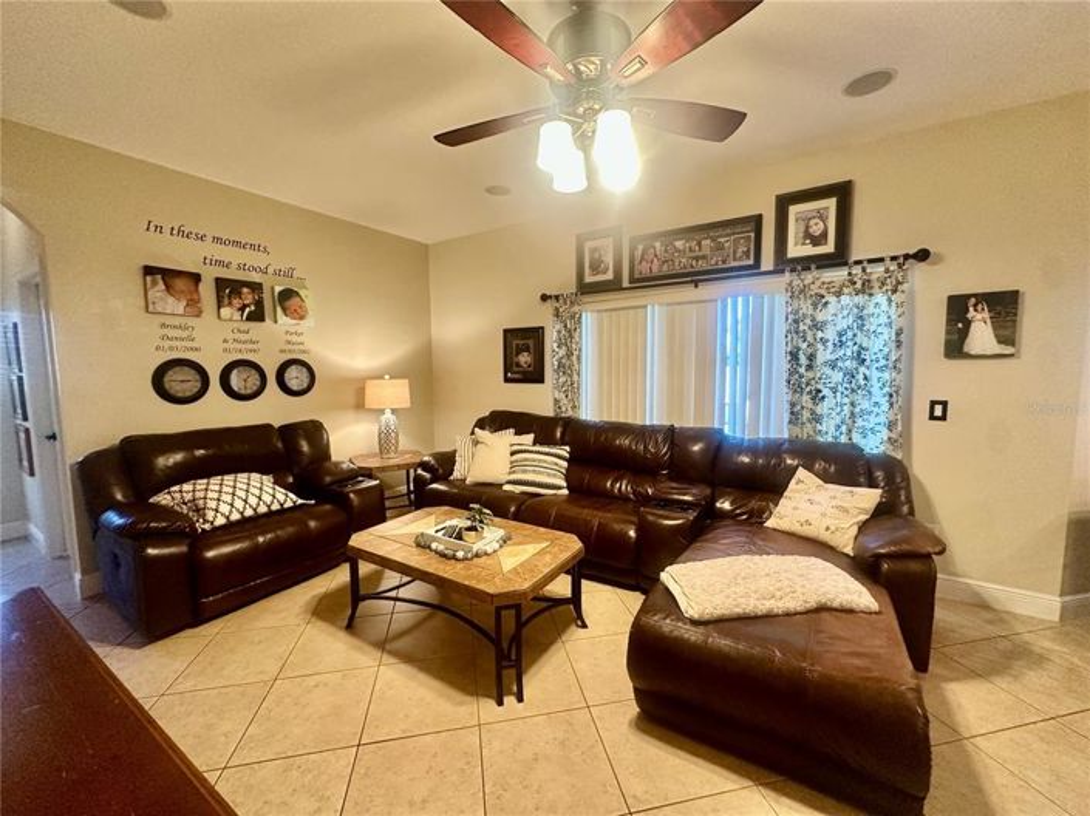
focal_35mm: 14
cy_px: 408
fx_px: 441
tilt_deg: -5.6
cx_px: 545
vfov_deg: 85.6
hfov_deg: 102.1
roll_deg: -0.2
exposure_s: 1/120
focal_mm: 2.22
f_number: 2.2
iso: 320
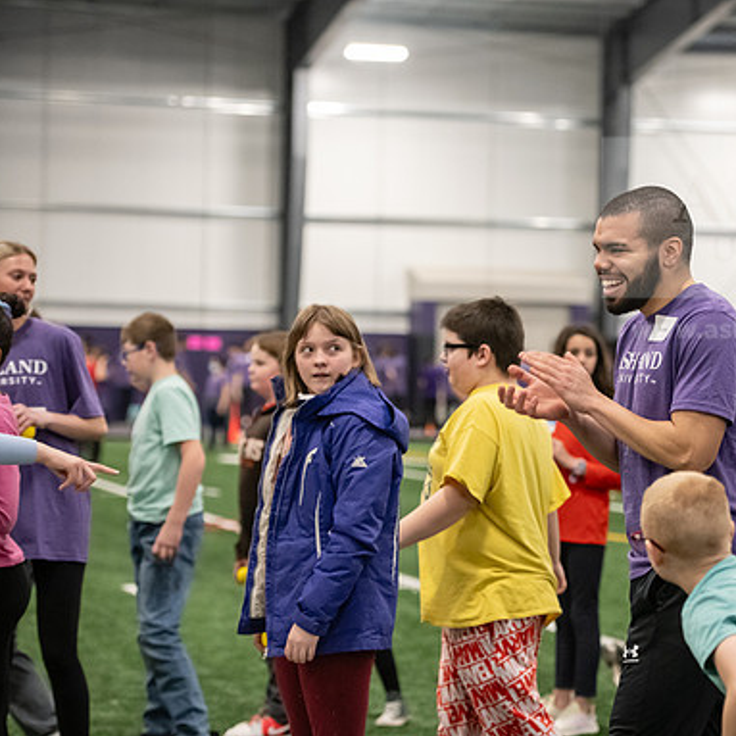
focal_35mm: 116
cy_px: 370
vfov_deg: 15.0
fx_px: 2790
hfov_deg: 15.0
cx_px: 544
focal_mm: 90
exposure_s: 1/320
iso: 4000
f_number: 3.2
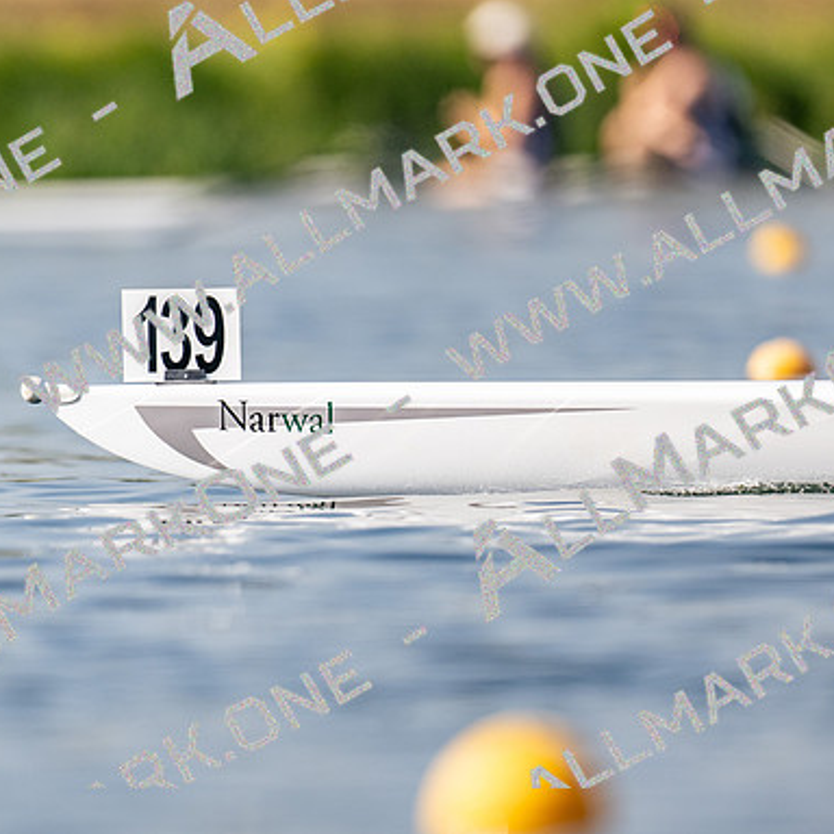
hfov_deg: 1.5
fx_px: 31483
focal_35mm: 1155
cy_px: 417
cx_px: 287
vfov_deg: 1.5
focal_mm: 600
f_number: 4
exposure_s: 1/2500
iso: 125
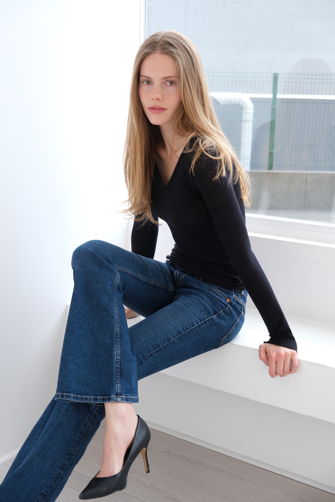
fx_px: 628
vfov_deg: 43.6
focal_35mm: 45
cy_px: 251
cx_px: 168
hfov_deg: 29.9
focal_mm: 30.2
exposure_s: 1/125
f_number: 4
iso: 250
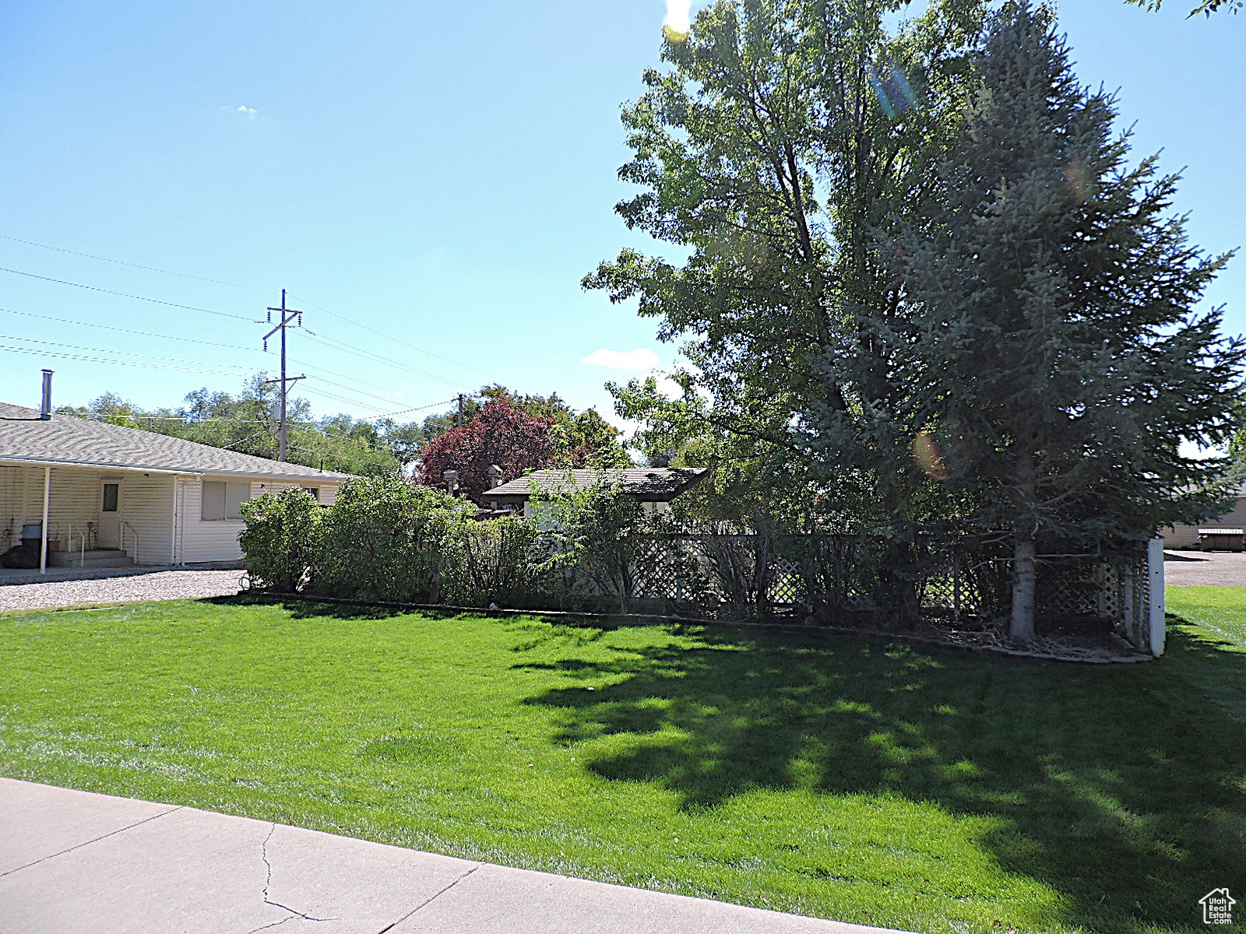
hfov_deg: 71.6
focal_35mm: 24
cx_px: 623
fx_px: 864
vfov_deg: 56.8
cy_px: 467
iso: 100
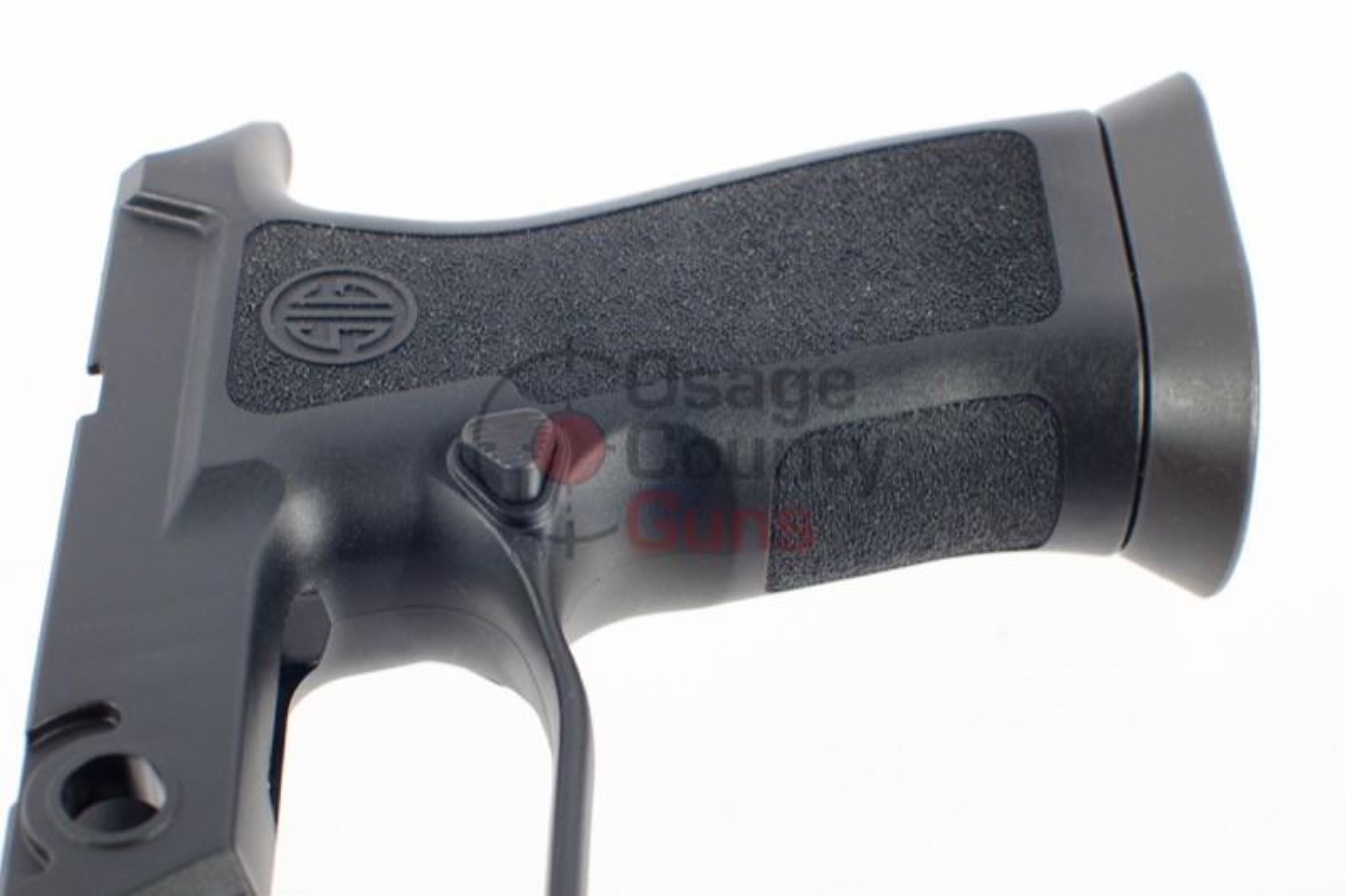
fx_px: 1961
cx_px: 672
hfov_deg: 37.9
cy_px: 448
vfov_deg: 25.7
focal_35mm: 52
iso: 200
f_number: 7.1
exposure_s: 1/250
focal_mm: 35
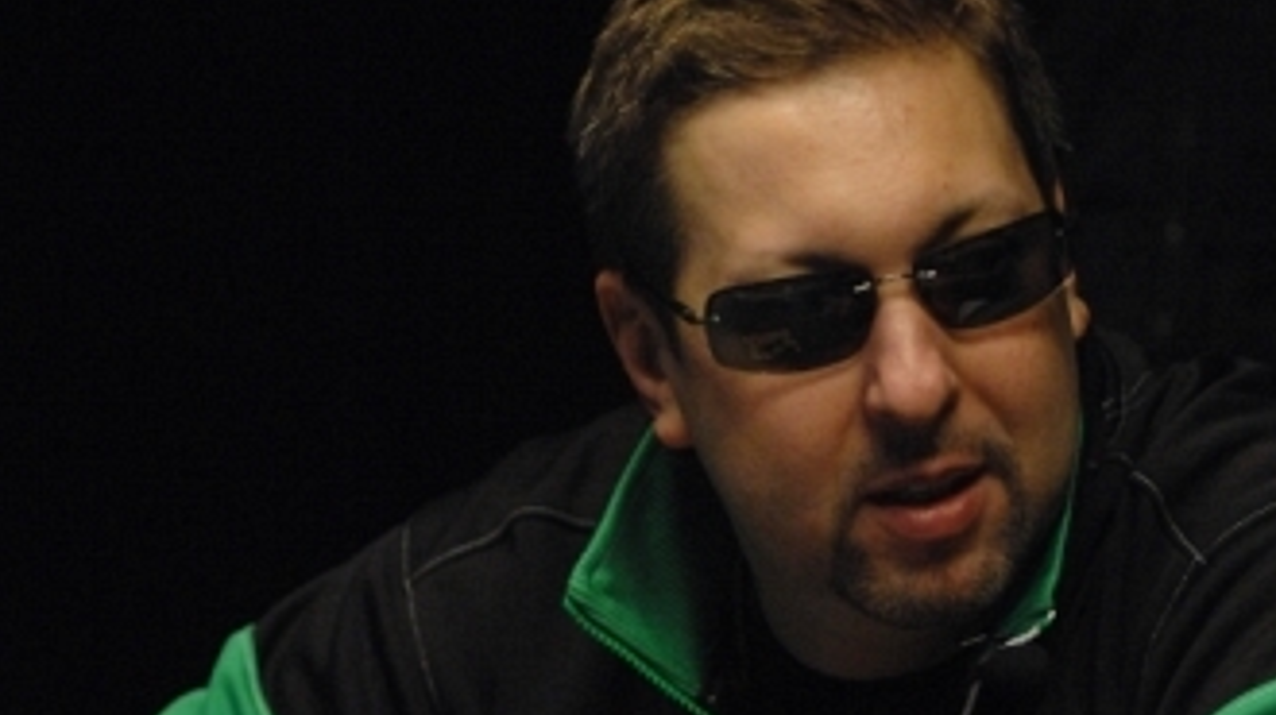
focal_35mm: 219
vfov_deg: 5.5
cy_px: 769
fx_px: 7404
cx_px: 638
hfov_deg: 9.9
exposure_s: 1/125
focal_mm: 92
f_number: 2.8
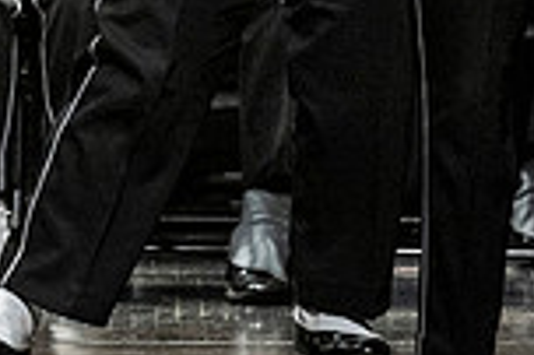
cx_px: -49
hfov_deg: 1.8
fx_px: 16966
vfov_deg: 1.2
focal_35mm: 1145
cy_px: -235
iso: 4000
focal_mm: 200
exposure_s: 1/500
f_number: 4
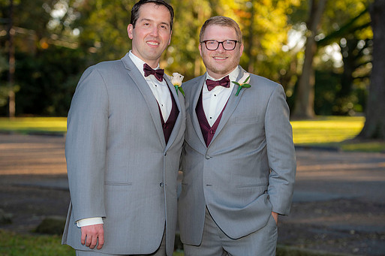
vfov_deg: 13.1
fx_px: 1111
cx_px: 182
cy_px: 126
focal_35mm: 104
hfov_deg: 19.7
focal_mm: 92
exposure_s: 1/250
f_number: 3.5
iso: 200
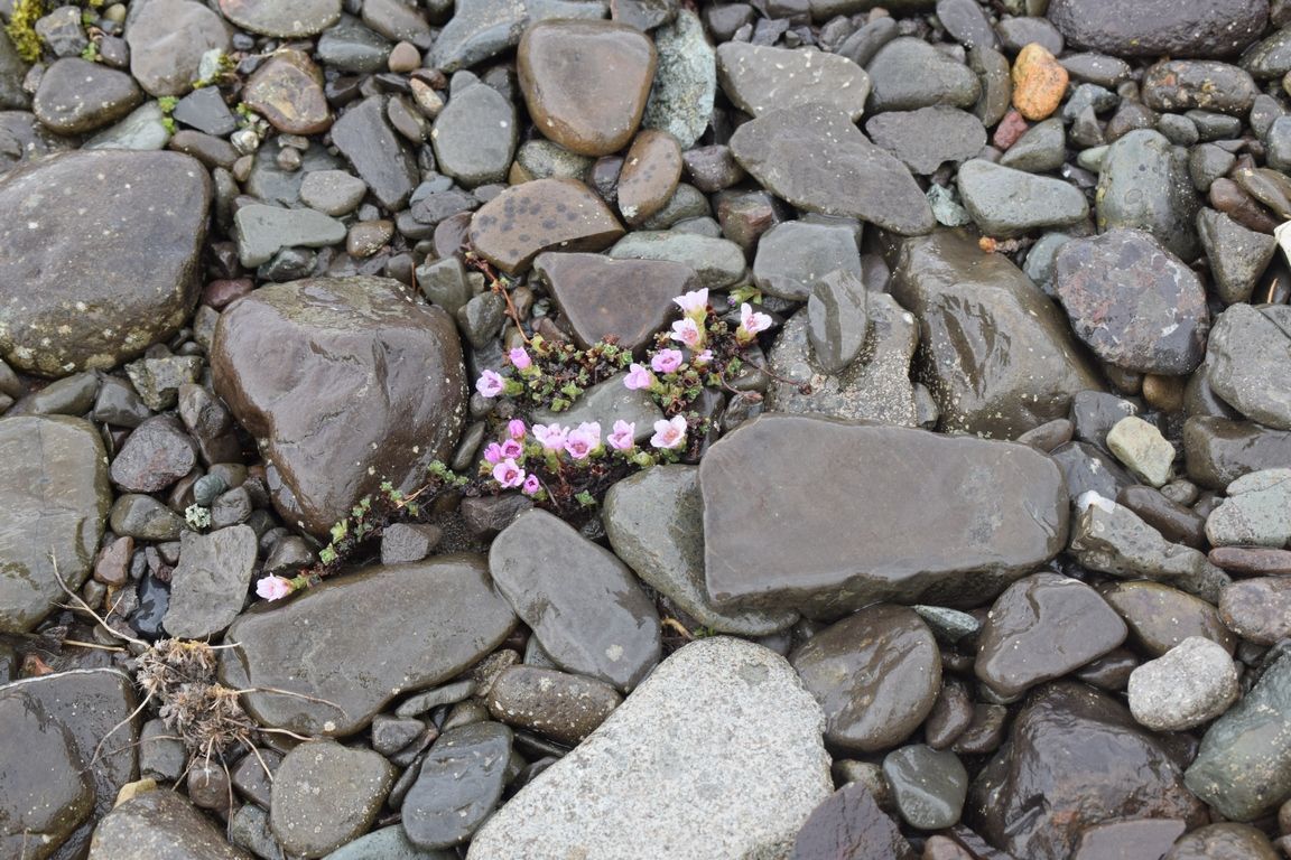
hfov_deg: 24.6
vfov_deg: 16.6
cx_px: 646
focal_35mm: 82
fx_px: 2958
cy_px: 430
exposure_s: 1/250
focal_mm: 55
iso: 400
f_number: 8
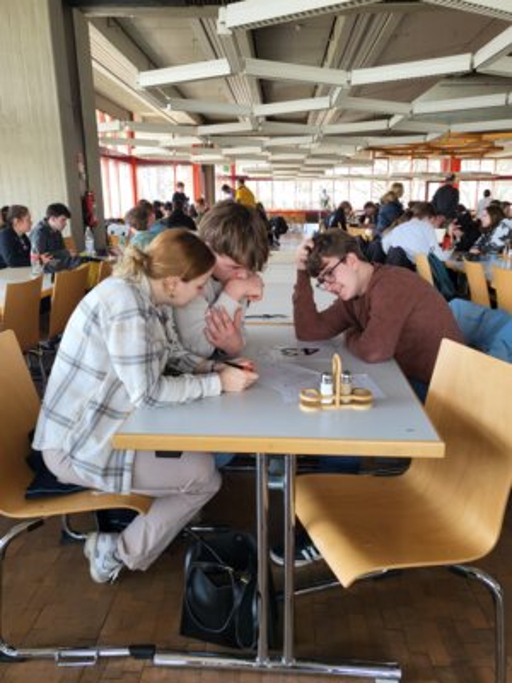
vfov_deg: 67.3
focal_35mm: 26
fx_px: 513
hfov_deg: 53.1
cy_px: 342
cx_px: 256
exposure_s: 1/100
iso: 64
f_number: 1.8
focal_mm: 4.25
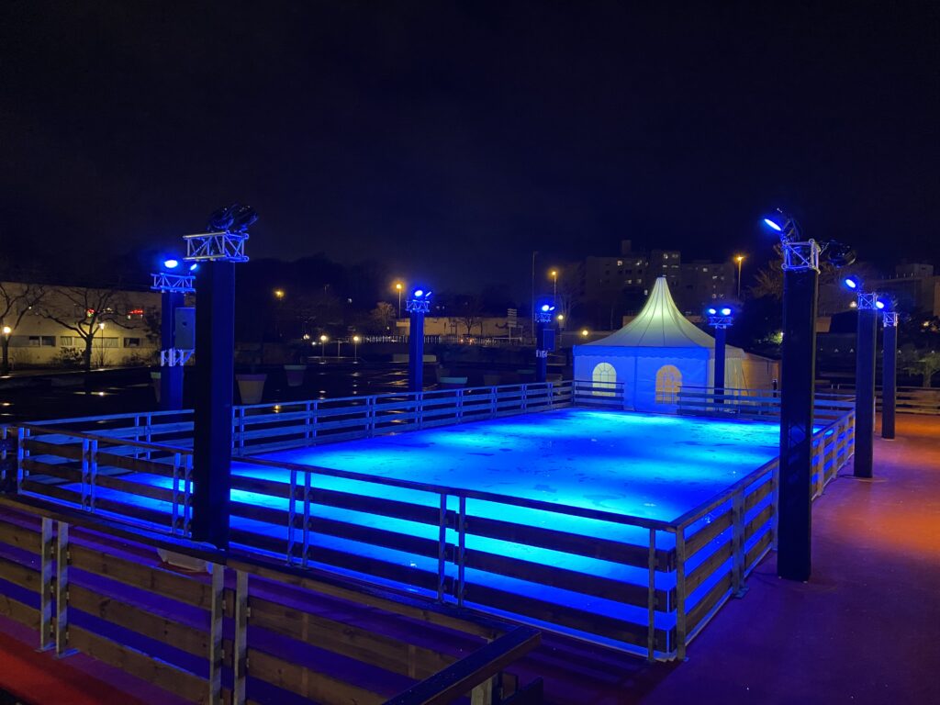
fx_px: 706
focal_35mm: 26
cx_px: 470
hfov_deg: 67.3
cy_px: 352
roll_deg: -1.3
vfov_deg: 53.1
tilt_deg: -0.9
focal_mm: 4.25
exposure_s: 1/33
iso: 500
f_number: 1.8
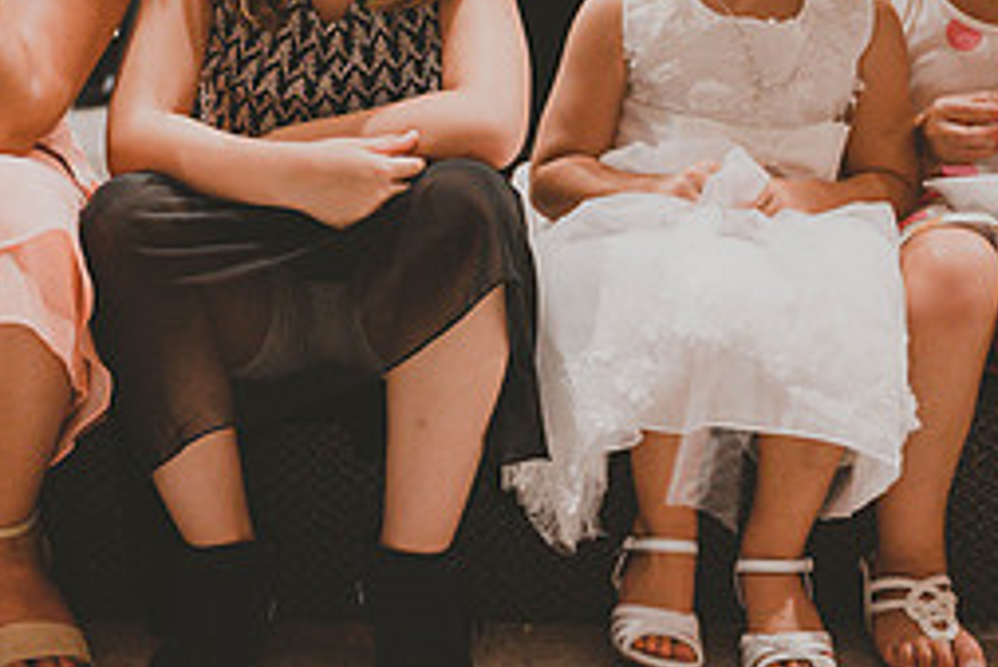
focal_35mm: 103
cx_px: 225
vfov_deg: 13.3
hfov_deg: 19.6
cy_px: 291
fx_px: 2857
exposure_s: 1/100
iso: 3200
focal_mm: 45
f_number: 2.8
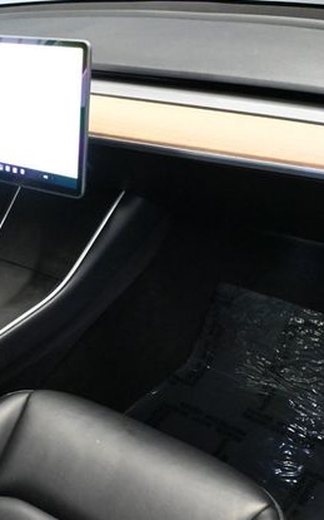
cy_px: 256
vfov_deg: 44.6
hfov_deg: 28.6
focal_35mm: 45
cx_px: 115
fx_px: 633
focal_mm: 19
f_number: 3.8
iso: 9000
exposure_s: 1/60
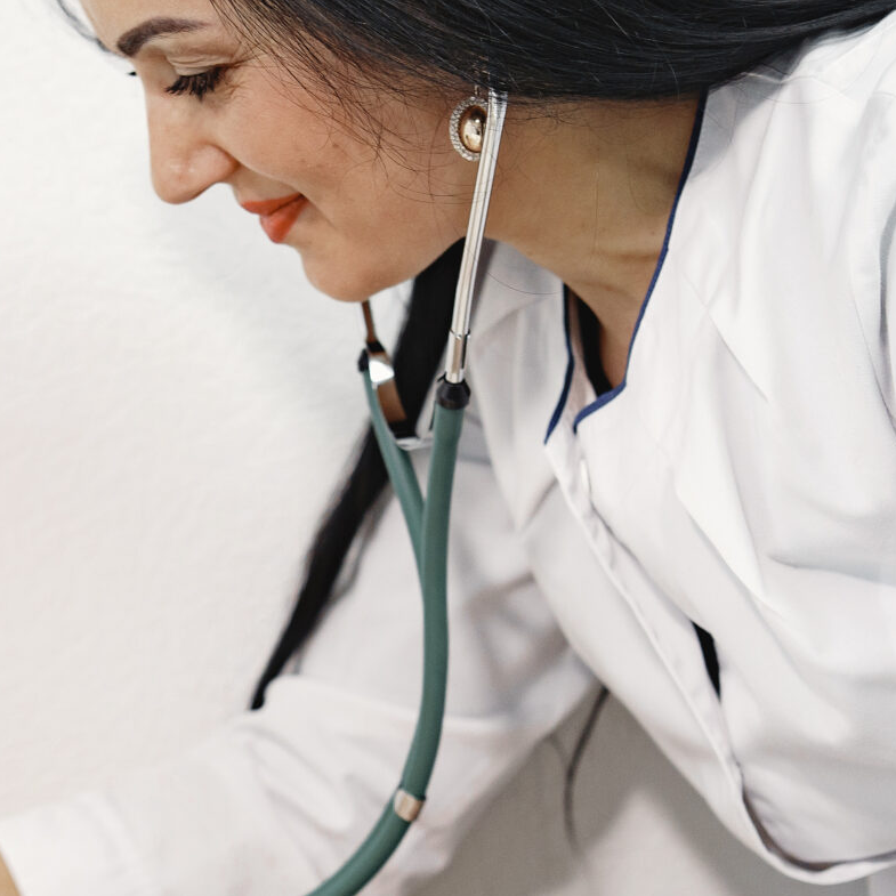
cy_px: 699
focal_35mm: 97
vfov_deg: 17.8
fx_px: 2841
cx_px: 106
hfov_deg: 17.7
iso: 640
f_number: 2.8
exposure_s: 1/320
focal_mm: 35
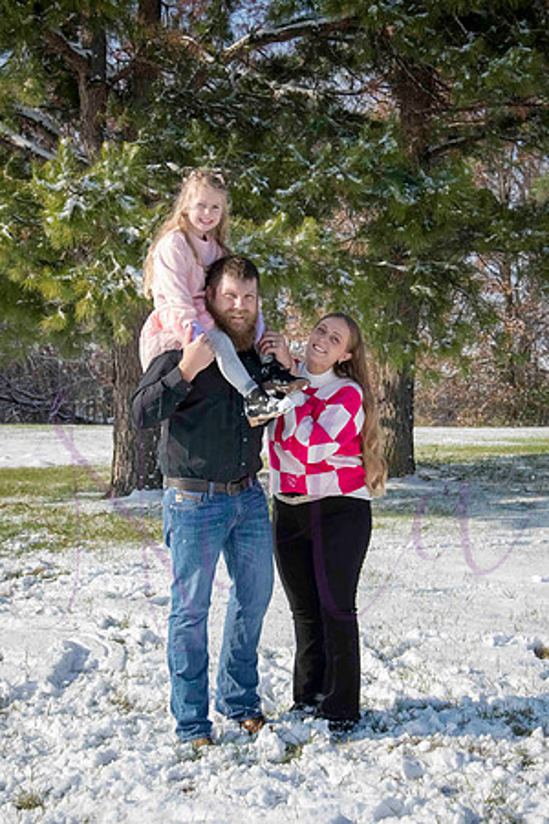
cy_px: 412
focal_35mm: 63
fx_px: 1441
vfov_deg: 31.9
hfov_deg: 21.6
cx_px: 274
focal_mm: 42
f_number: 7.1
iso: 800
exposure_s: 1/2000
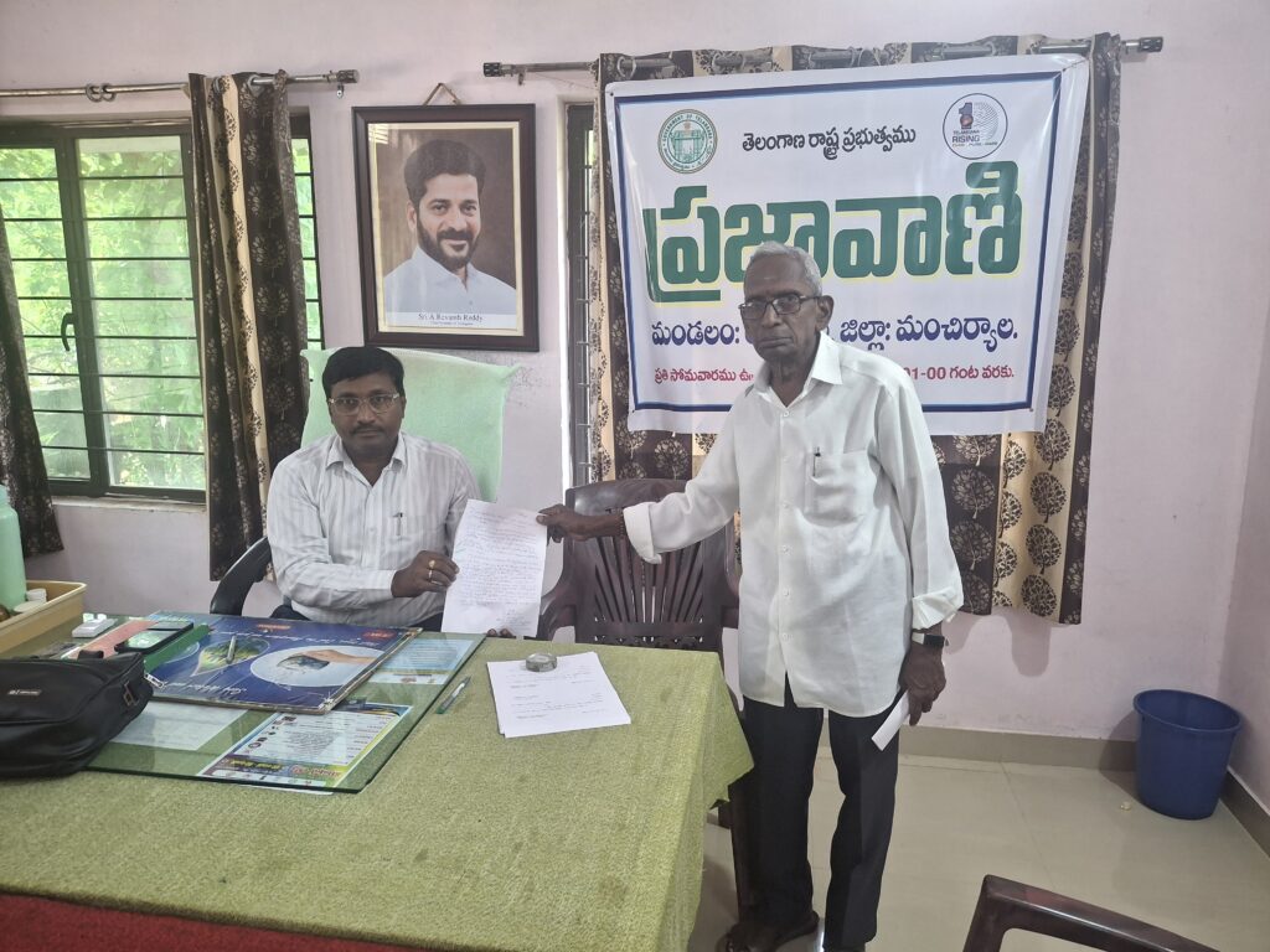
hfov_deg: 69.4
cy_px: 476
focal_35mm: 25
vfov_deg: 54.9
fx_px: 917
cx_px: 635
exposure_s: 1/50
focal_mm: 4.69
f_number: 1.8
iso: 200
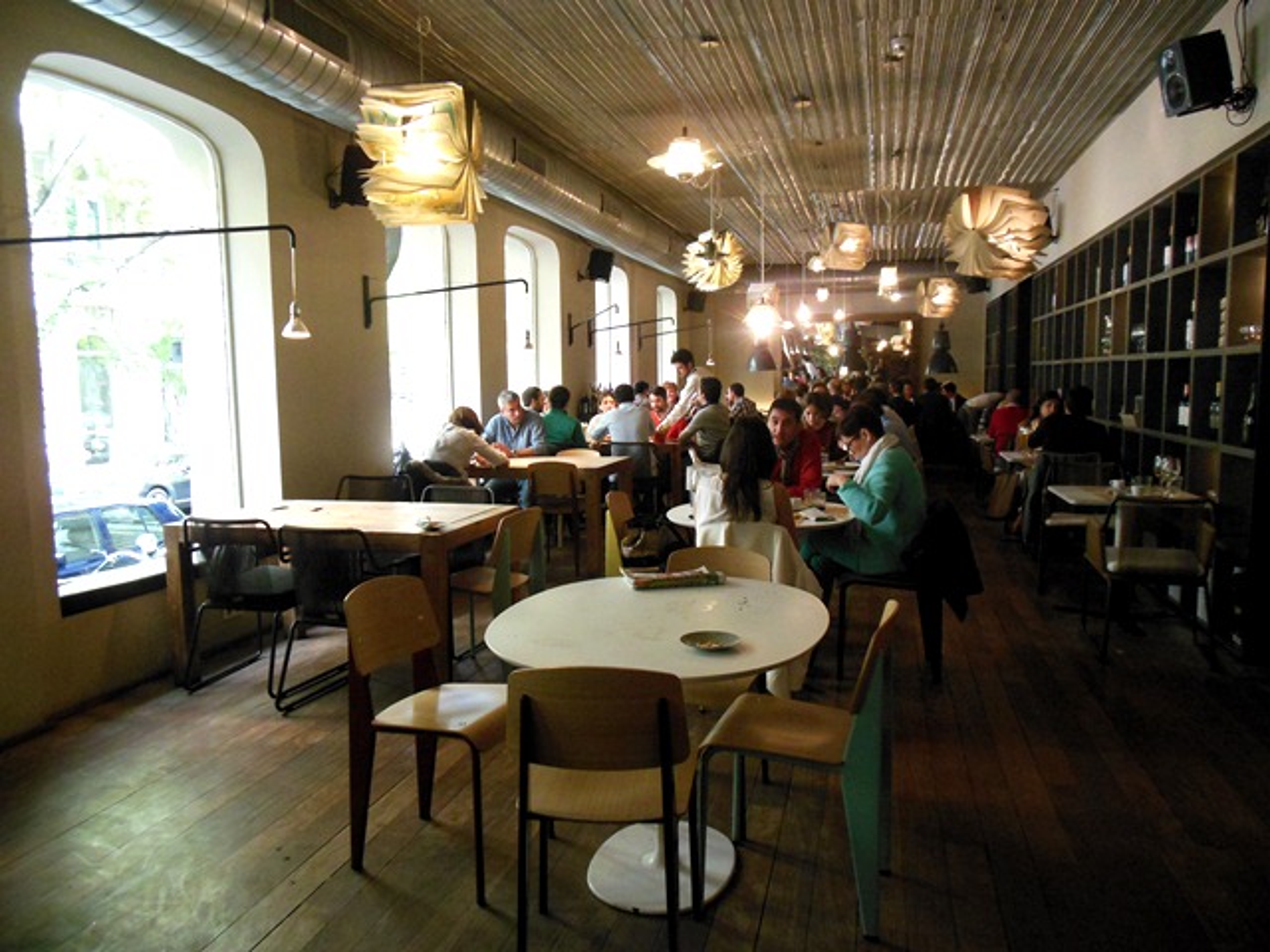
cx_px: 635
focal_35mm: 25
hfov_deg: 69.4
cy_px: 476
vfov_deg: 54.9
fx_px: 917
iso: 800
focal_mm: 4.5
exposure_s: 1/80
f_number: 3.2
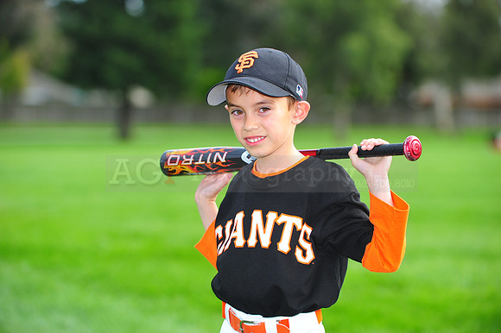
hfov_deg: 12.5
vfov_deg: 8.3
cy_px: 166
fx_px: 2295
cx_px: 250
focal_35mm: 165
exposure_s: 1/1000
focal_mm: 165
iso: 400
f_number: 4.5
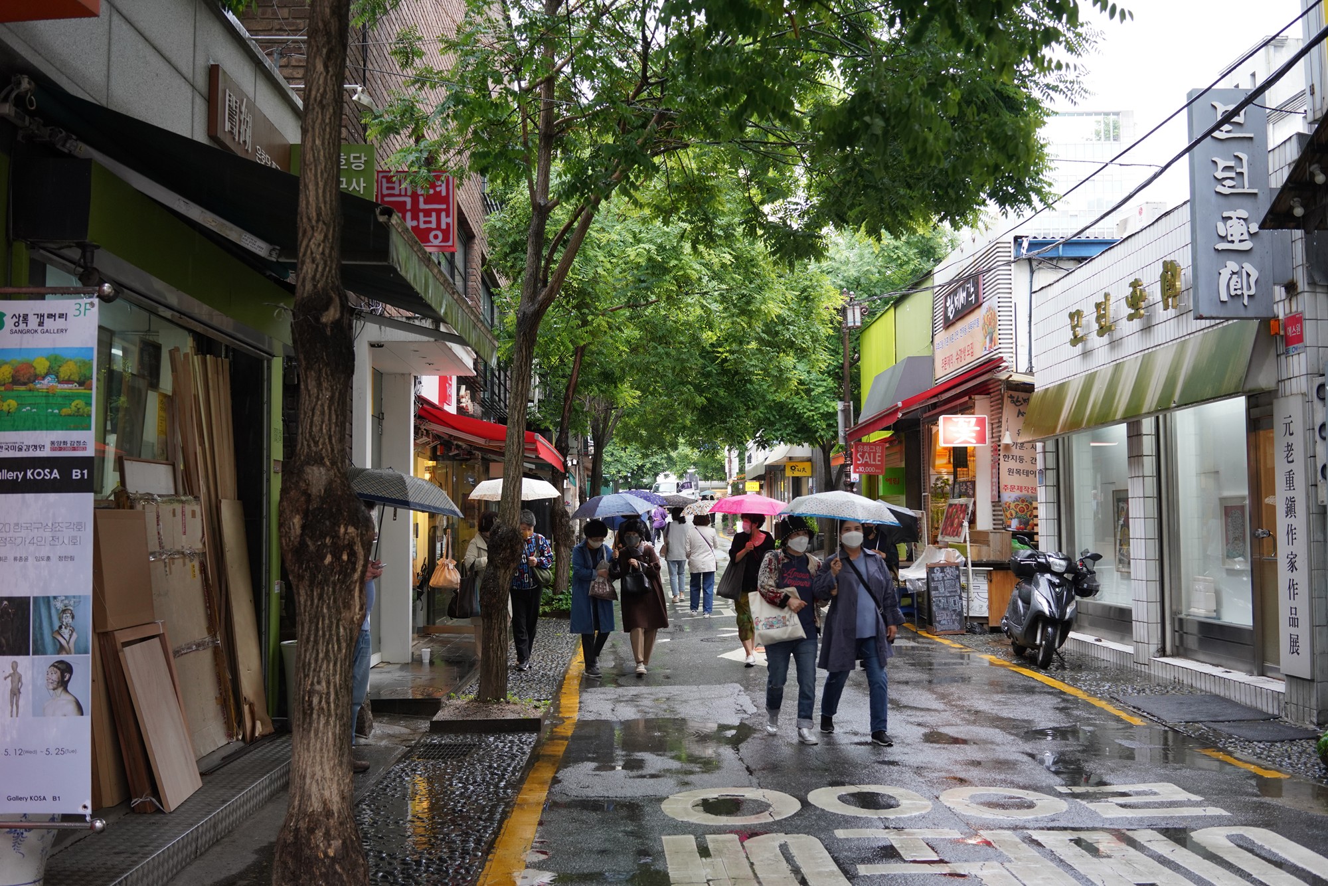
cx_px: 664
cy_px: 443
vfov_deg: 37.9
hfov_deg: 54.4
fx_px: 1291
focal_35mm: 35
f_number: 5.6
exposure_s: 1/100
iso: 800
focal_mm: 35
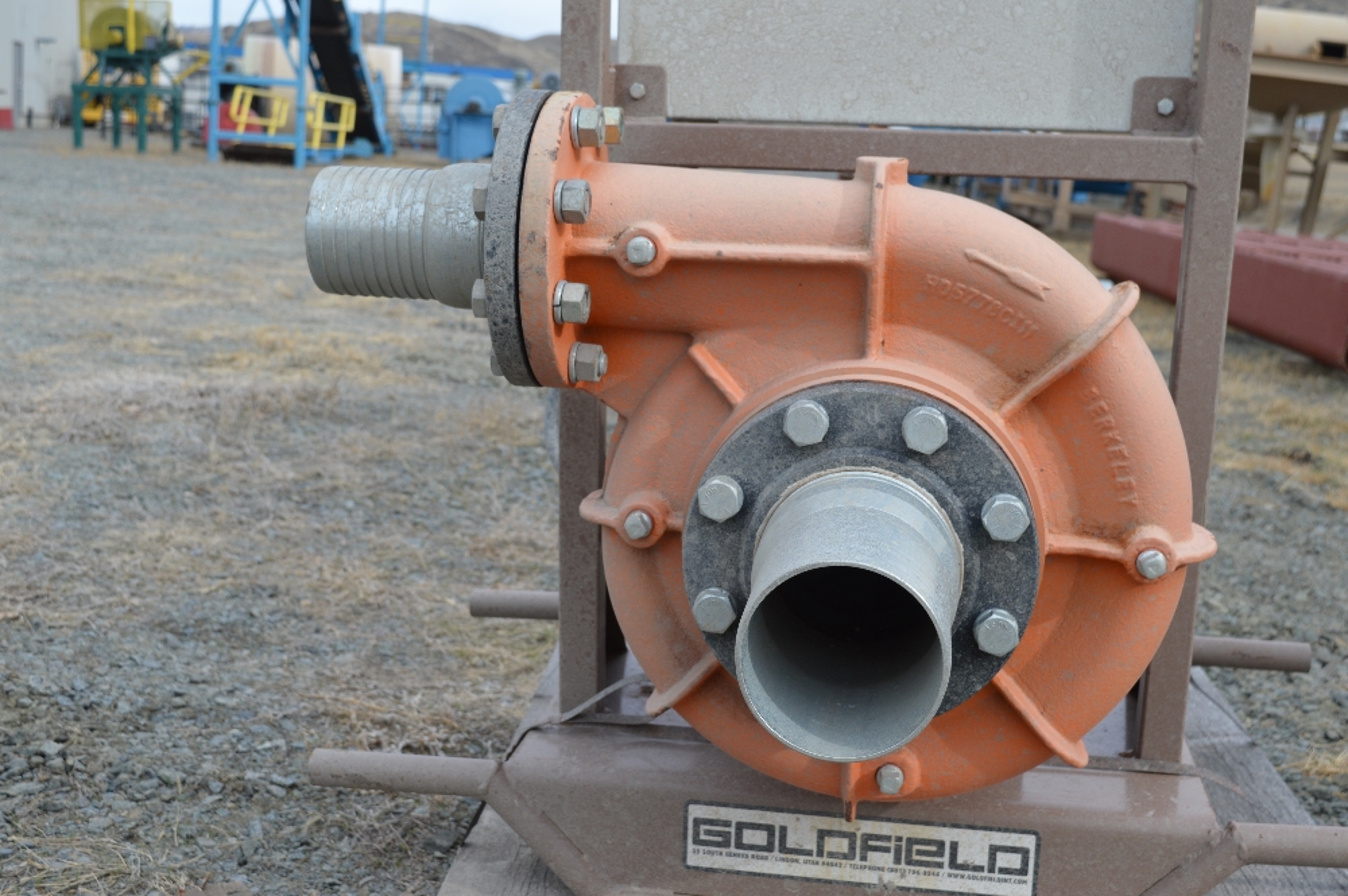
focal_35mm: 44
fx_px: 1627
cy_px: 448
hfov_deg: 45.0
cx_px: 674
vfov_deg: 30.8
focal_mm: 29
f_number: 7.1
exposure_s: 1/200
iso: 100
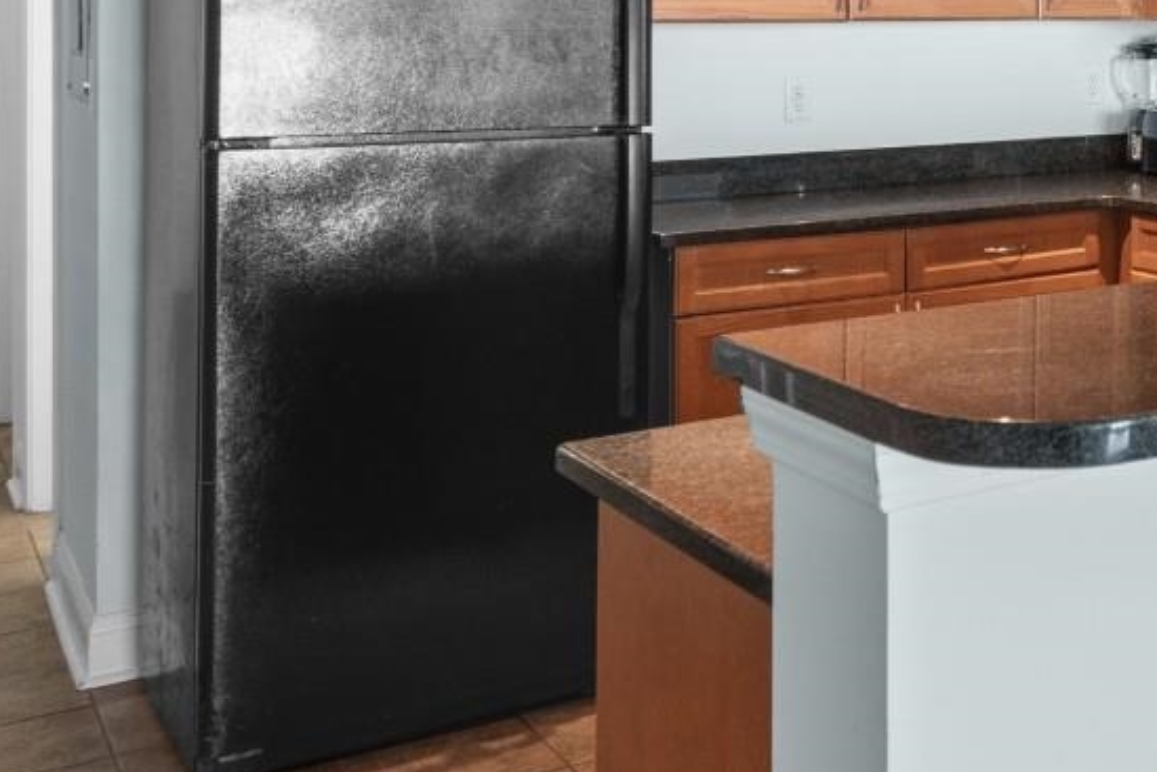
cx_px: 1359
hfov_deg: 31.8
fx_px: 1704
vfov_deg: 24.3
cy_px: -17
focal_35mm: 53
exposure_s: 1/3
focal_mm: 12
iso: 100
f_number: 4.8
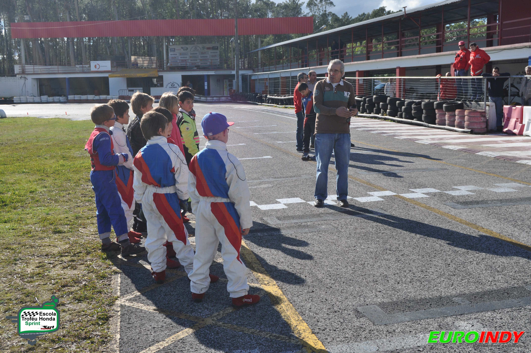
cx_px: 266
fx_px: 619
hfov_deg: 46.4
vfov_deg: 31.8
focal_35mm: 42
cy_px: 176
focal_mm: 28
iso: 200
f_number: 9
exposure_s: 1/320
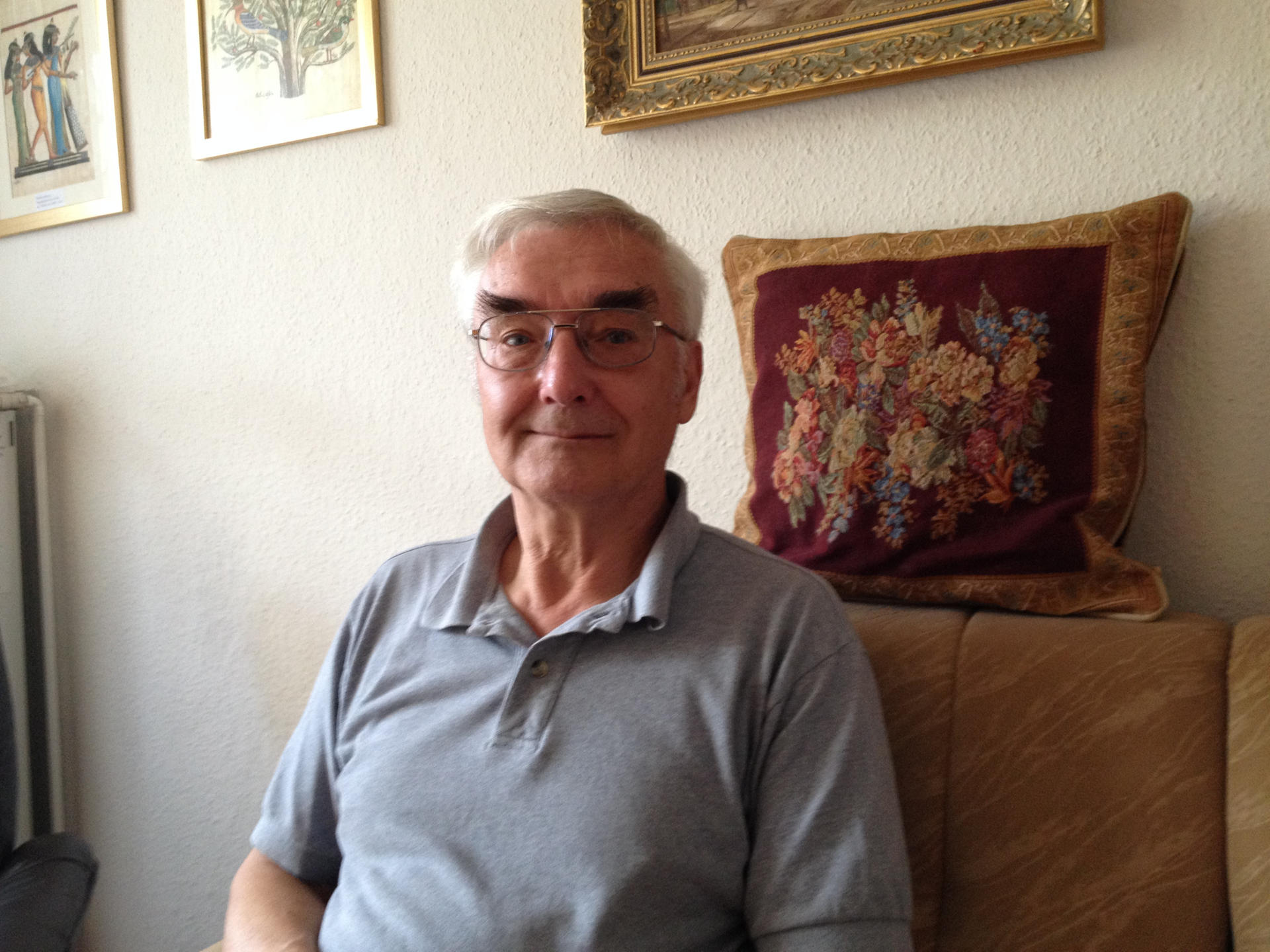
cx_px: 635
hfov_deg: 52.6
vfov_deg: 40.7
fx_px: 1284
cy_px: 476
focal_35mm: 35
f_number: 2.4
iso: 160
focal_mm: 4.28
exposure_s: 1/20
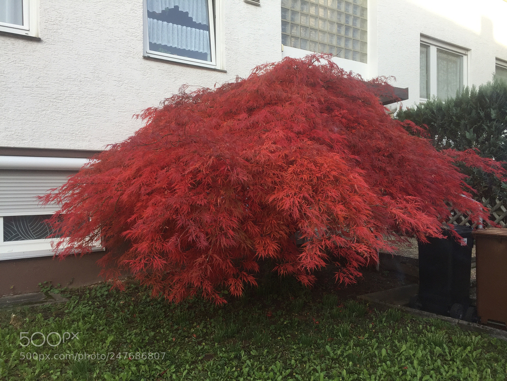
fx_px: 425
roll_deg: +0.5
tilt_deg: -0.2
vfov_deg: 48.2
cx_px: 254
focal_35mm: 29
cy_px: 190
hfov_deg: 61.7
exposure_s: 1/476
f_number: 2.2
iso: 32
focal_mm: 4.15
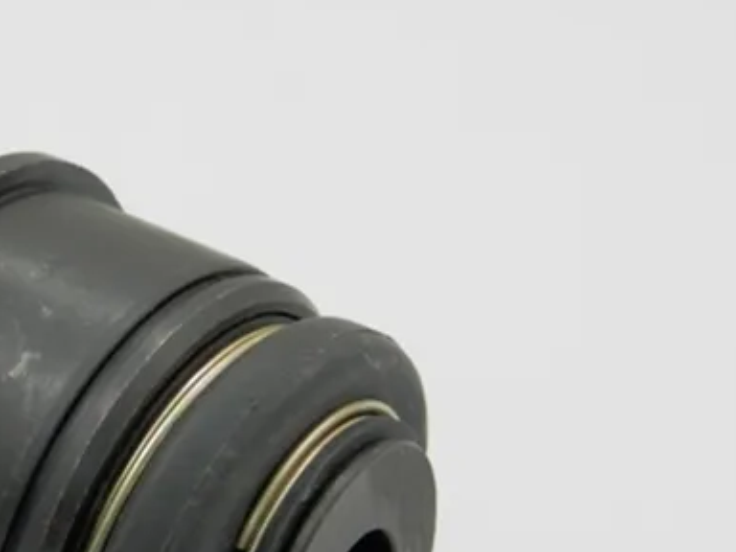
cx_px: 29
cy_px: 493
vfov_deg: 8.7
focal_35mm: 171
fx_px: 3636
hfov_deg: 11.5
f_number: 4.2
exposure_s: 1/80
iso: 200
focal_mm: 14.6
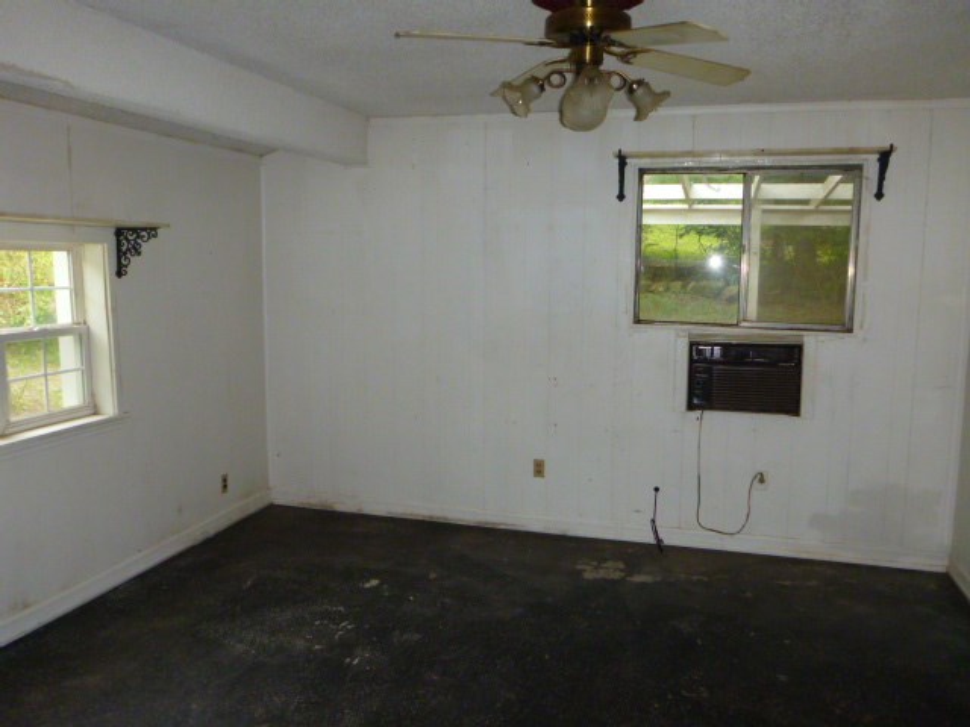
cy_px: 364
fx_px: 785
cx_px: 485
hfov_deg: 63.4
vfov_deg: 49.7
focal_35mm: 28
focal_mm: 4.9
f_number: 3.3
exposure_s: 1/125
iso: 320
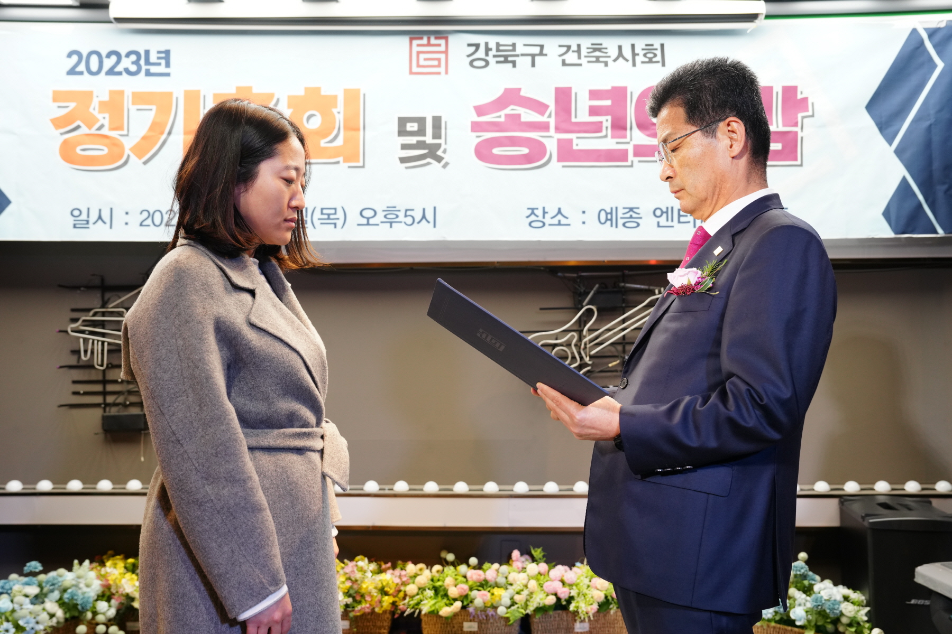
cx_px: 476
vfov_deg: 41.1
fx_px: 846
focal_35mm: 32
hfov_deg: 58.7
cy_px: 317
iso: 1000
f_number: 4.5
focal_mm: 32
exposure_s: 1/160
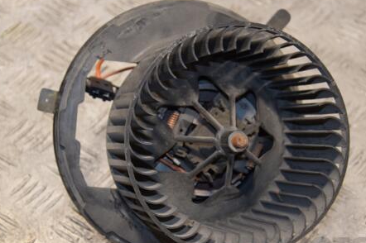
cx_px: 183
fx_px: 1077
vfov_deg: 12.9
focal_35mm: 106
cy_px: 140
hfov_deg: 19.3
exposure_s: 1/125
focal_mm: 52
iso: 800
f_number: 5
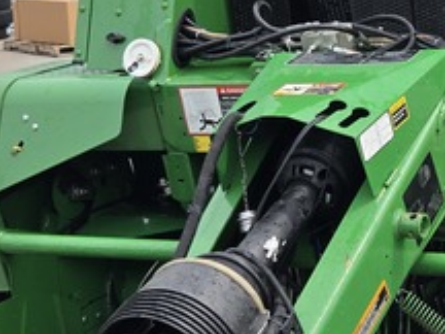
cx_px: 414
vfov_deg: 17.3
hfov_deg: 22.4
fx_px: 1093
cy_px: 78
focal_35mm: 85
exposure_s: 1/1276
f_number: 1.8
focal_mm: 5.4
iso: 25
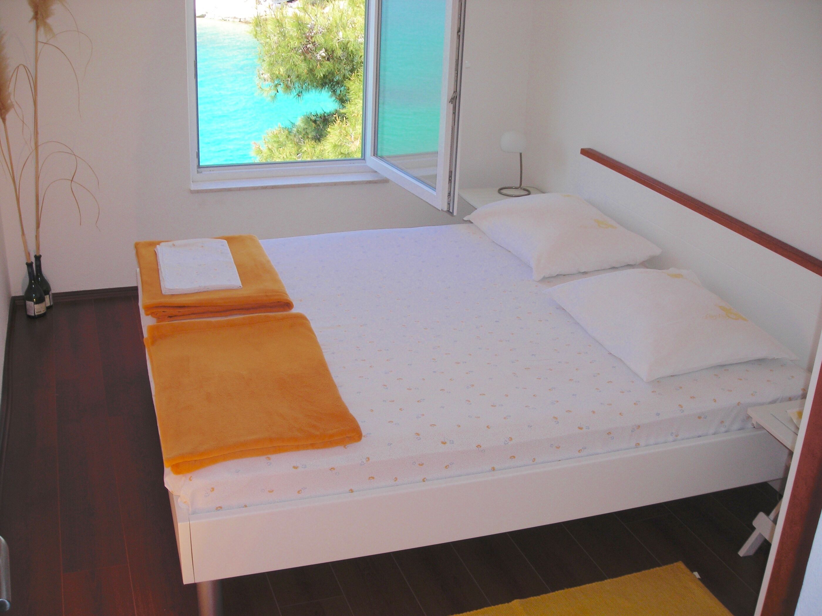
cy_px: 308
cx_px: 411
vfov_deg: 37.7
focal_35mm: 38
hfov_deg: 49.0
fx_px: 902
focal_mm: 6.3
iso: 50
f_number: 3.2
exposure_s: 1/195
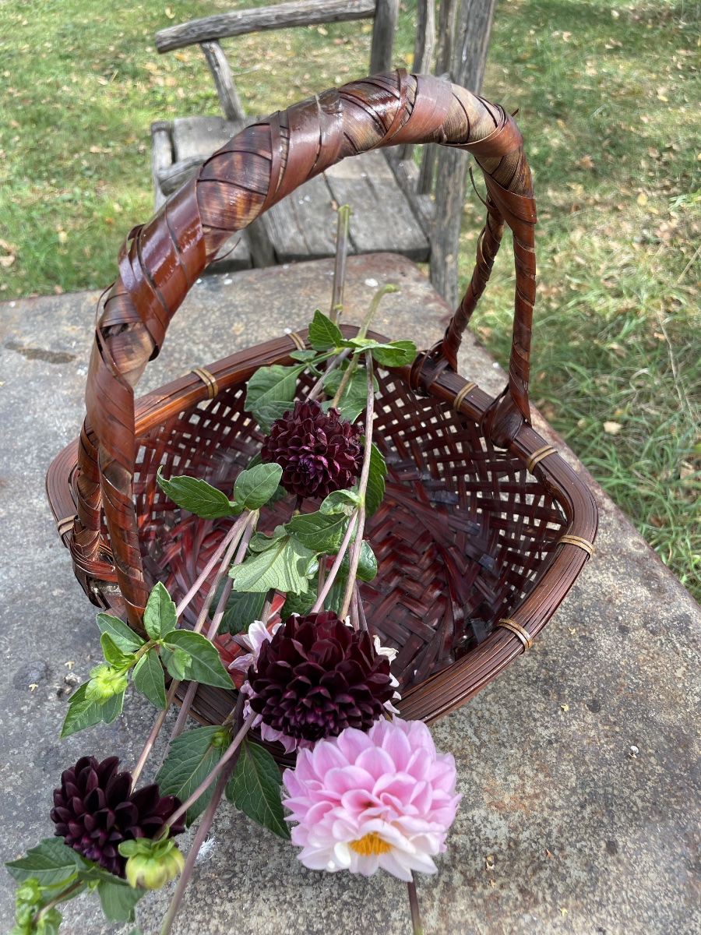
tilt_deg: -48.2
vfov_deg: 67.3
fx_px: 702
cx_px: 350
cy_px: 468
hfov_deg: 53.1
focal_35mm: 26
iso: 32
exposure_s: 1/217
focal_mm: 4.2
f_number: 1.6
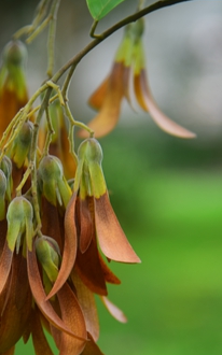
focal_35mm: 208
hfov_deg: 6.3
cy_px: 205
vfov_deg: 10.1
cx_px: 47
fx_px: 2015
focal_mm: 112
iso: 100
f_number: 4.8
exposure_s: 1/90
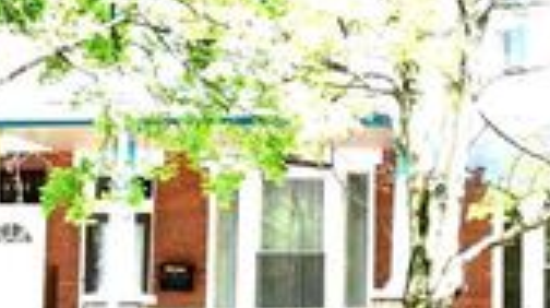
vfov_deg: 9.5
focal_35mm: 127
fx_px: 1843
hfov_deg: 15.7
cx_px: 799
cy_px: 241
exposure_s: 1/200
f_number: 5.6
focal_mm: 27
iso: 1000
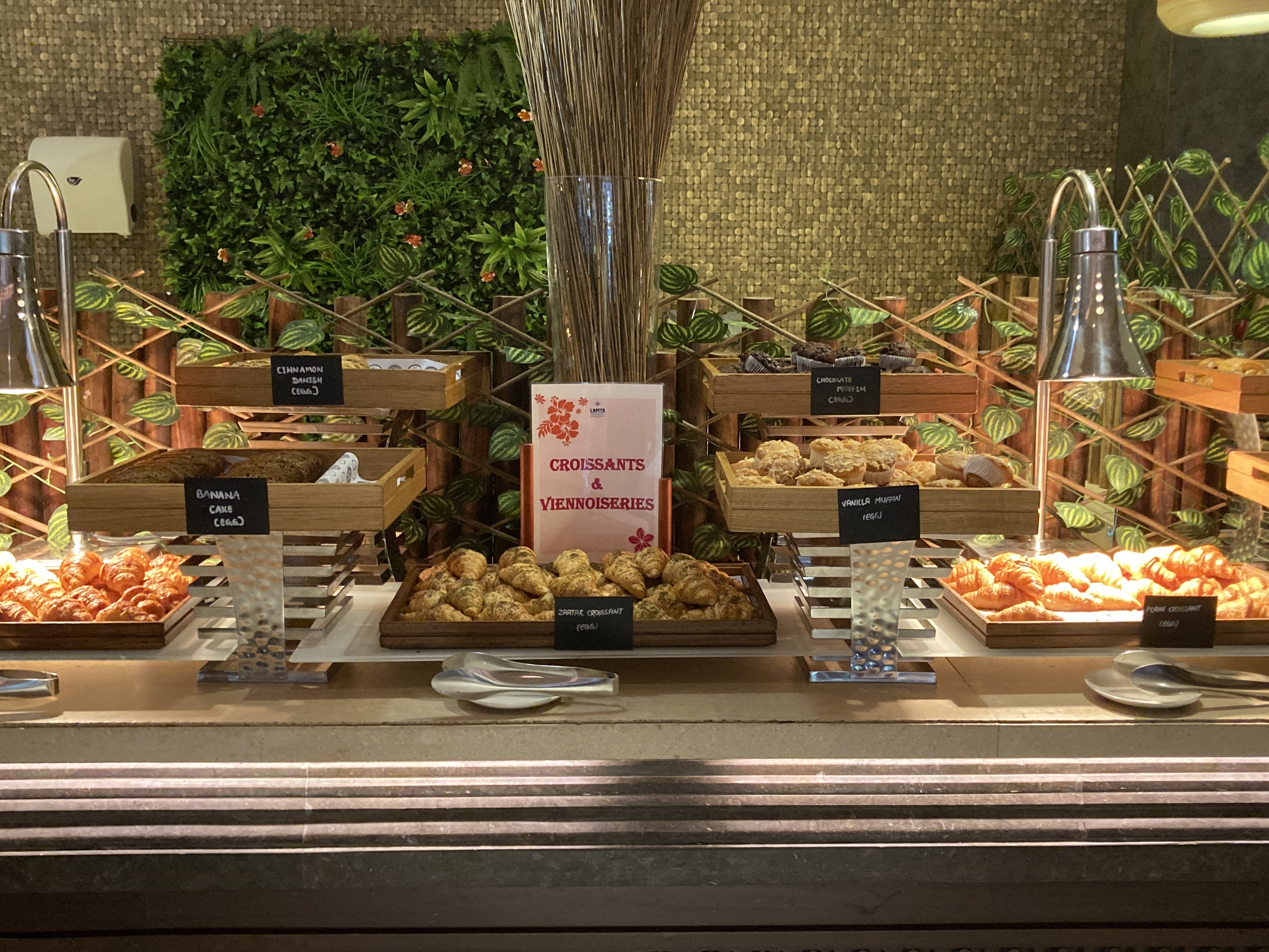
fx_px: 1283
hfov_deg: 52.6
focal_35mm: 35
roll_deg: -0.7
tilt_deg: -10.1
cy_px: 457
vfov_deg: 40.7
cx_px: 681
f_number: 1.8
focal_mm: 3.99
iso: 320
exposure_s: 1/33
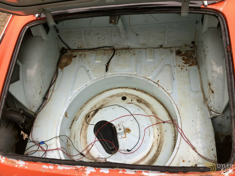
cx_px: 118
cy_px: 88
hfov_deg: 61.7
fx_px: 197
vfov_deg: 48.2
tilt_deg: -55.8
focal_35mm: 29
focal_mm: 4.15
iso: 32
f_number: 2.2
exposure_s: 1/116
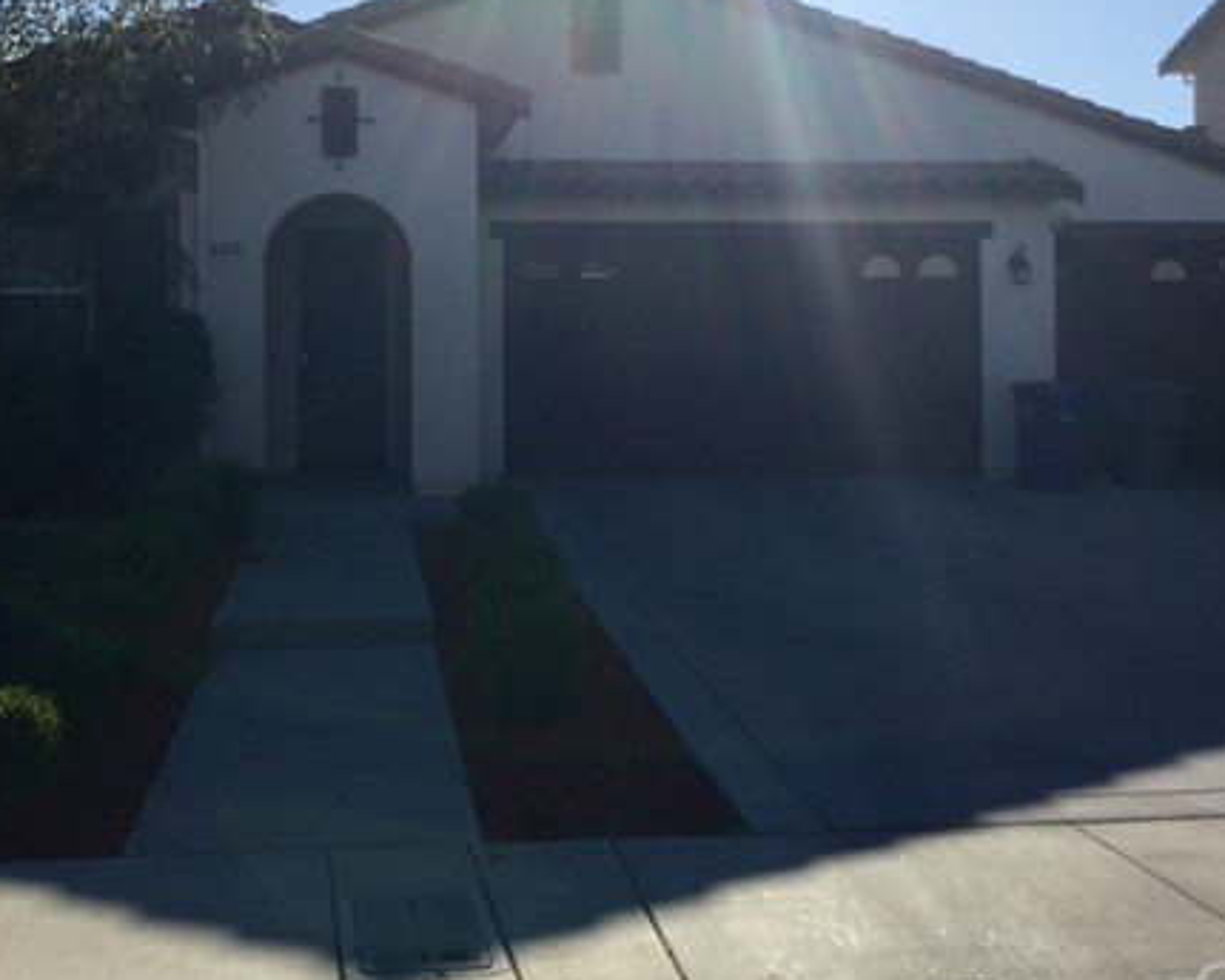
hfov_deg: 41.0
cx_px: 513
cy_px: 330
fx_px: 1631
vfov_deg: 33.2
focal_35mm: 45
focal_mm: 3.3
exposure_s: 1/1852
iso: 25
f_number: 2.4
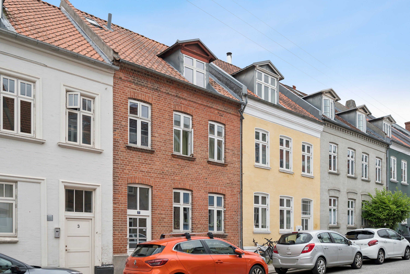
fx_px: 342
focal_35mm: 30
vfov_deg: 43.6
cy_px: 137
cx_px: 205
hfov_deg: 61.9
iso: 125
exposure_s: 1/320
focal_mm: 30
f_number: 6.3
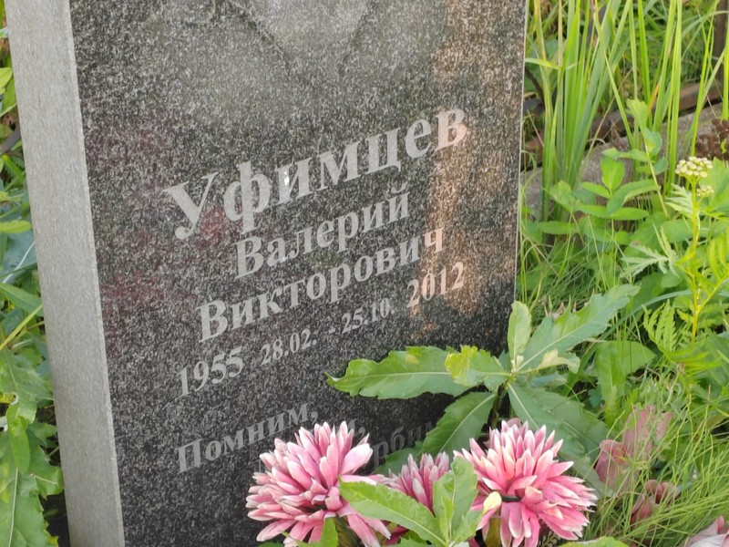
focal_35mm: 91
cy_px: 274
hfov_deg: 21.5
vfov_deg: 16.2
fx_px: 1916
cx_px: 364
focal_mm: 5.52
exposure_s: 1/100
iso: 125
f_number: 1.9
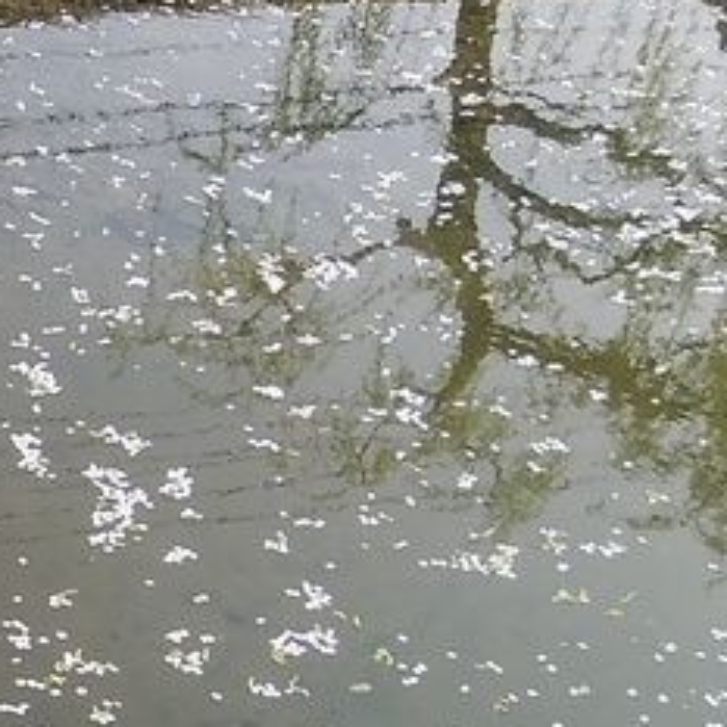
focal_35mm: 68
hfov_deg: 21.5
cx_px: -348
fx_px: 1616
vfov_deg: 25.1
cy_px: 541
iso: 32
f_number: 2
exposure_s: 1/120
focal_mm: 3
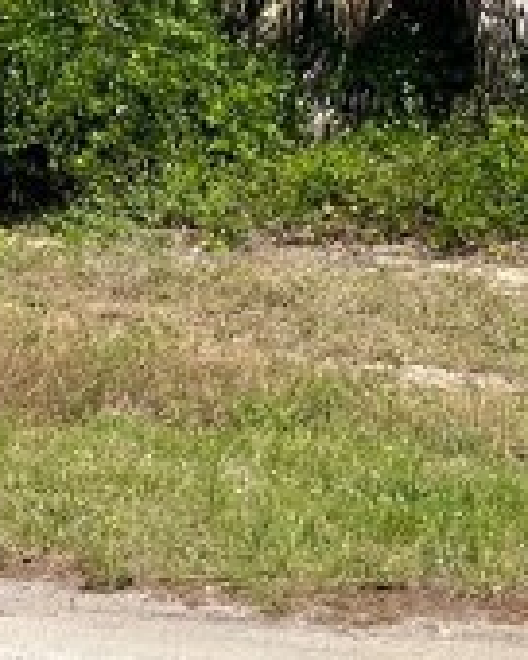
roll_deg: +0.5
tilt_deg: +10.4
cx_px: -182
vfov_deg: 11.5
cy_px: -613
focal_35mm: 153
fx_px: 2989
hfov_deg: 9.9
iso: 50
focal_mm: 5.1
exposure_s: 1/3623
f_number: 1.6
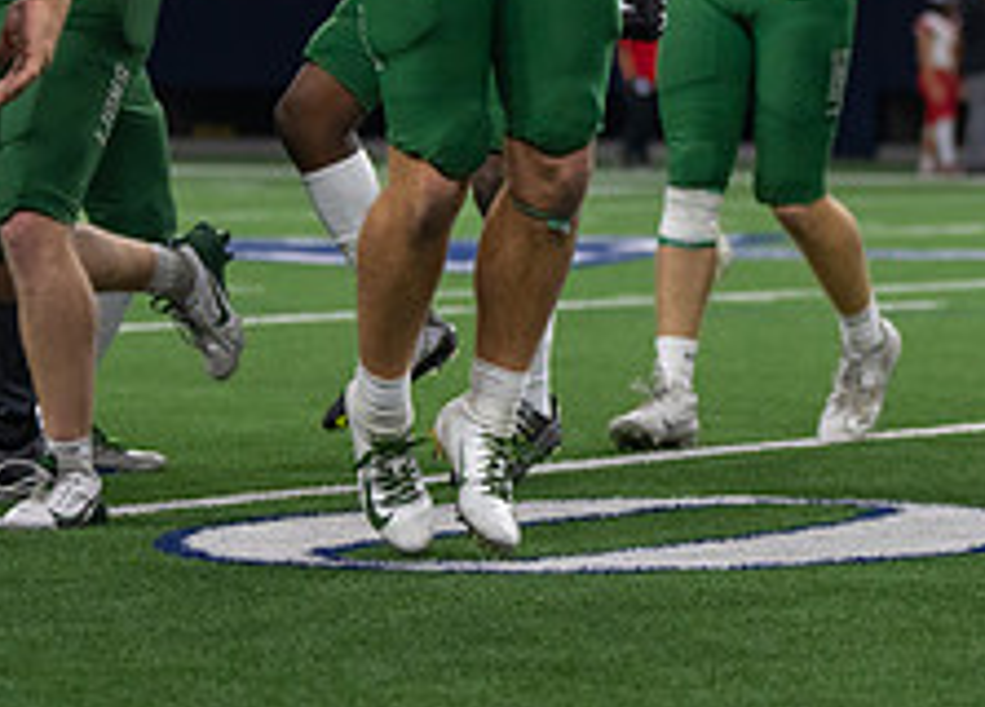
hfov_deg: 9.0
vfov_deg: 6.4
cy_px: -177
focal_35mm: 223
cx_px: 769
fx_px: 6248
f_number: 2.8
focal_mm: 82
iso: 2000
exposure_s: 1/1000
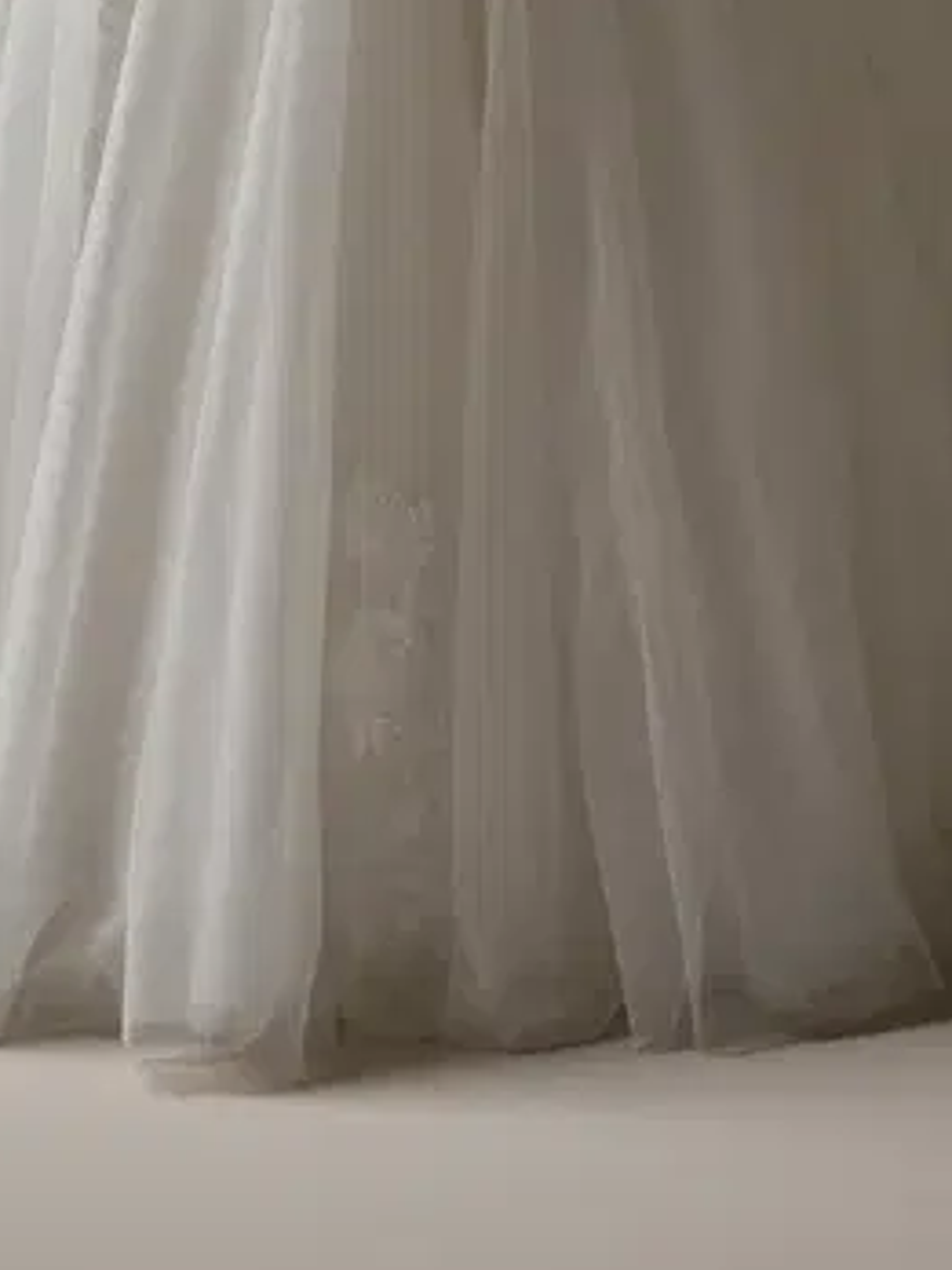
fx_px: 5684
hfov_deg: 9.6
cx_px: 441
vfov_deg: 12.2
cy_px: -573
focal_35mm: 155
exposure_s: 1/125
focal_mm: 56.3
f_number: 10
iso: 500
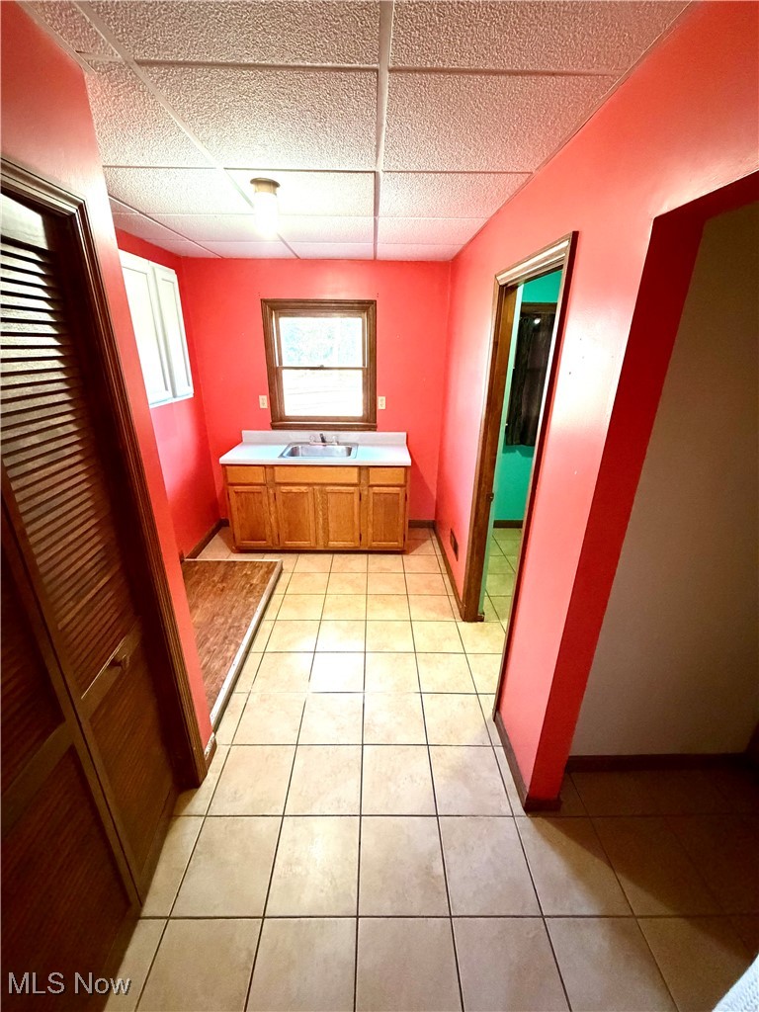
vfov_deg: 102.1
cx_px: 380
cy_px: 506
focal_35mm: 14
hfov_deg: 85.7
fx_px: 409
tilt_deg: -21.8
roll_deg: -0.3
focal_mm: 2.22
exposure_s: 1/60
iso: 1250
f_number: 2.2
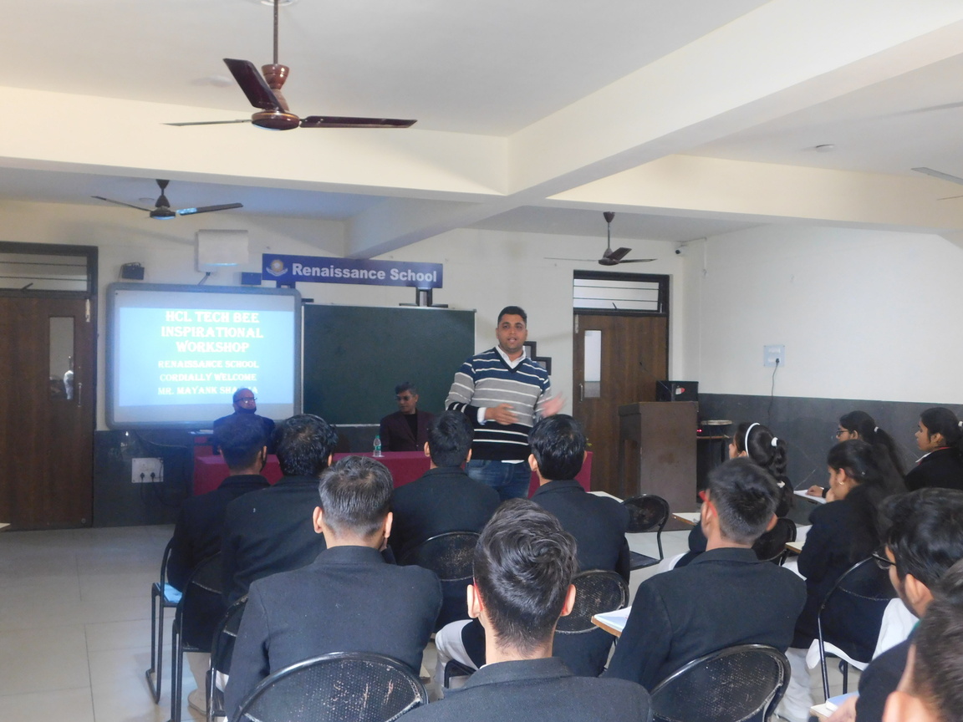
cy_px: 361
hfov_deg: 51.4
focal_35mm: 36
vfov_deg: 39.7
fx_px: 1002
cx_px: 482
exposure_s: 1/8
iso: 400
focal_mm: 6.3
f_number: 3.5
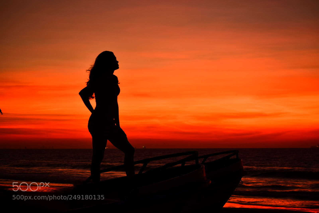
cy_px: 106
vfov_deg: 12.2
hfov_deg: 18.2
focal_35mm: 112
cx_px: 160
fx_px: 997
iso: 100
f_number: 4.8
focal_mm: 75
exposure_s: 1/15
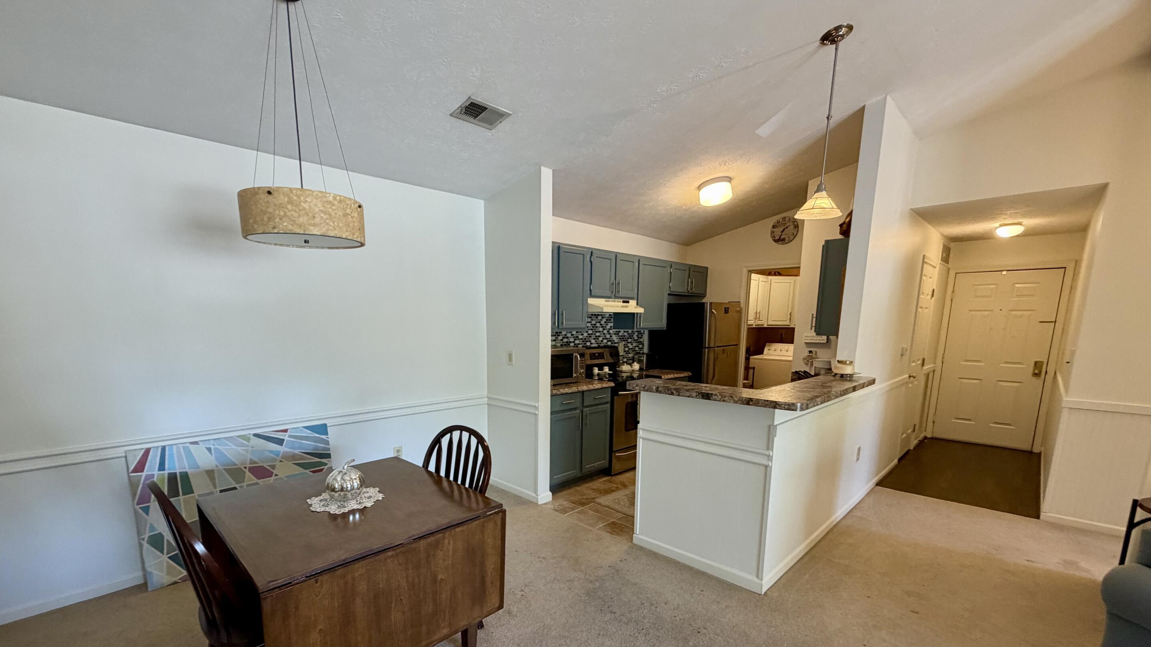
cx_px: 557
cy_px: 404
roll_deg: -0.4
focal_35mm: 16
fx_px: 488
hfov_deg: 99.3
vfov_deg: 66.1
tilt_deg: -8.9
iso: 250
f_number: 2.2
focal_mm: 2.22
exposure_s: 1/60
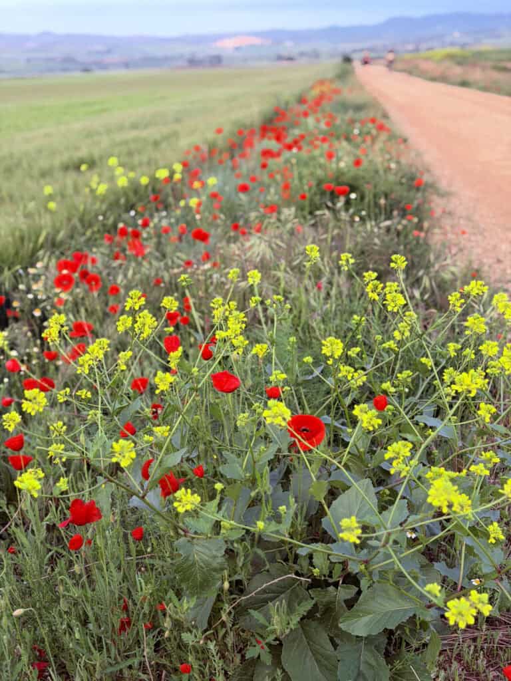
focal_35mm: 48
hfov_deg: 30.3
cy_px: 340
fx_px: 945
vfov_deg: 39.7
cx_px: 256
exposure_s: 1/413
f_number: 1.8
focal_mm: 6.8
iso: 64
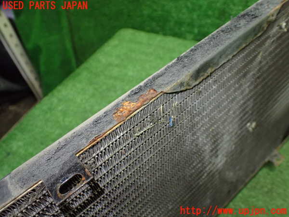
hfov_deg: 60.0
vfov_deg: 46.8
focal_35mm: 30
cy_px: 108
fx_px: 250
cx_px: 144
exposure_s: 1/100
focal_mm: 5.4
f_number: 2.3
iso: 800
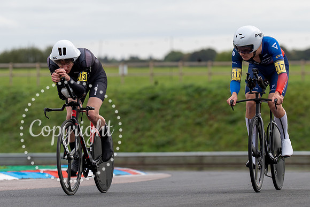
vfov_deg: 4.6
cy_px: 116
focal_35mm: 298
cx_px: 245
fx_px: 2567
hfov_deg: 6.9
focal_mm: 171
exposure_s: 1/1000
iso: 125
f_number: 3.5
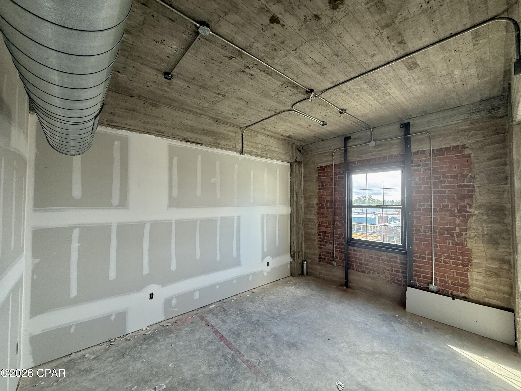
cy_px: 196
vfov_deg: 85.7
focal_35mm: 14
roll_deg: -0.1
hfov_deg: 102.1
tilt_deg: +1.8
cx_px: 260
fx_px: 211
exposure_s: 1/99
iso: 125
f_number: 2.2
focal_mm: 2.22
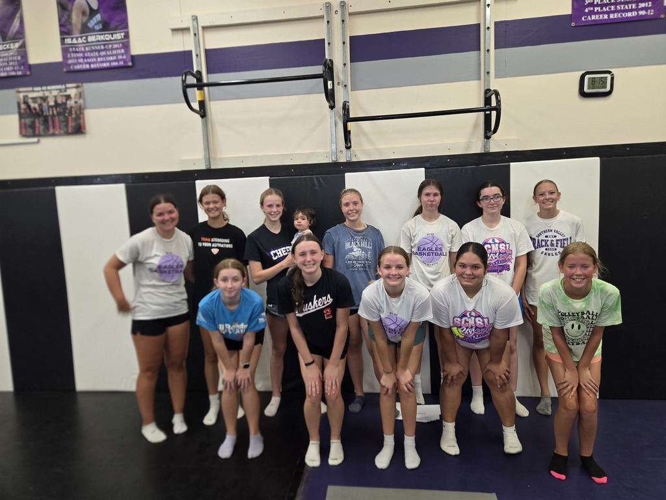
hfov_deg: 73.9
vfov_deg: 58.9
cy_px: 250
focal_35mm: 23
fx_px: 443
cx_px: 333
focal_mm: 5.4
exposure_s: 1/30
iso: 100
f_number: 1.8
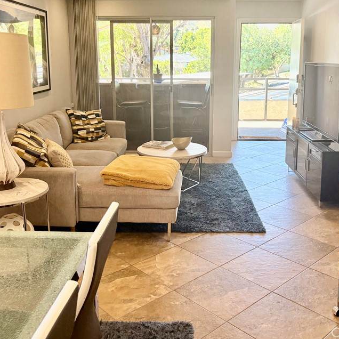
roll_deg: -1.8
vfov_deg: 44.7
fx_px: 410
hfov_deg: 44.9
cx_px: 184
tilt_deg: -10.5
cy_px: 135
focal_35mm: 37
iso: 125
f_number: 1.6
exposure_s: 1/238
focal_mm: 5.96
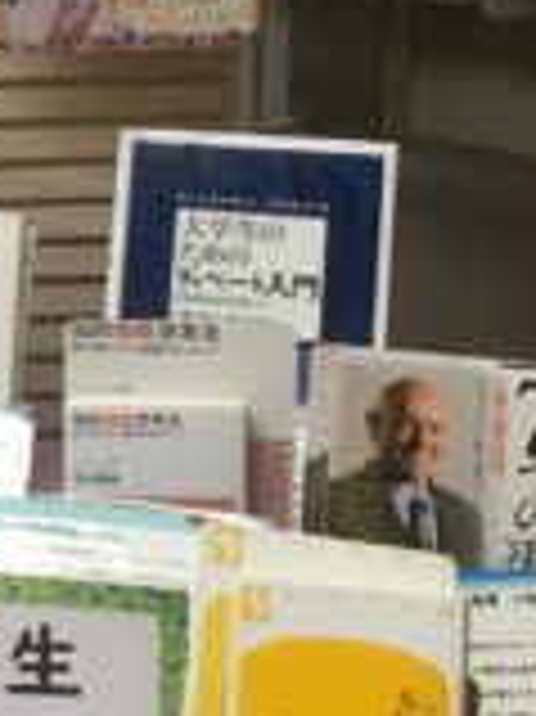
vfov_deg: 16.8
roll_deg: +3.4
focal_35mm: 116
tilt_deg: -17.1
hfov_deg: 11.8
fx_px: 2398
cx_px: -437
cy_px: 70
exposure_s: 1/40
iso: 32
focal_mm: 4.15
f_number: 2.2
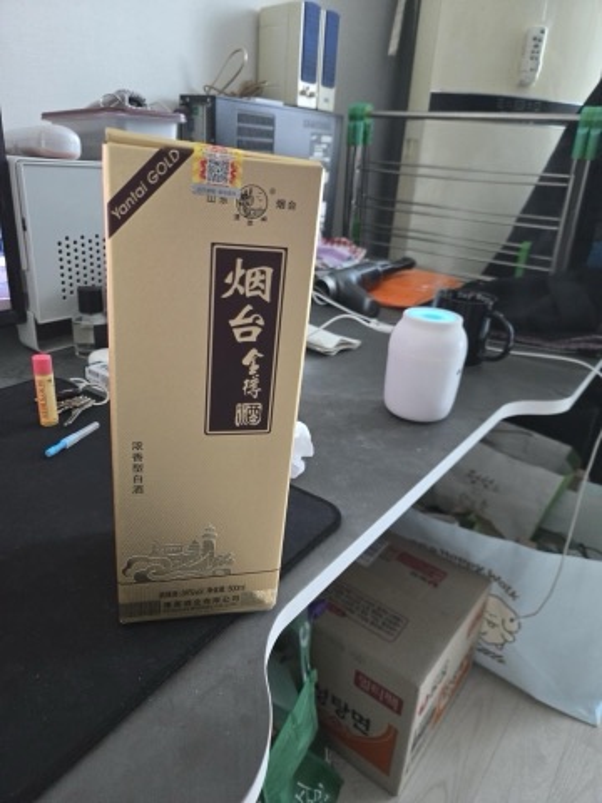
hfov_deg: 58.9
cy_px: 402
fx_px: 533
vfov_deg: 73.9
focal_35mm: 23
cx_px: 301
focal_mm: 5.4
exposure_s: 1/60
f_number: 1.8
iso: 1250
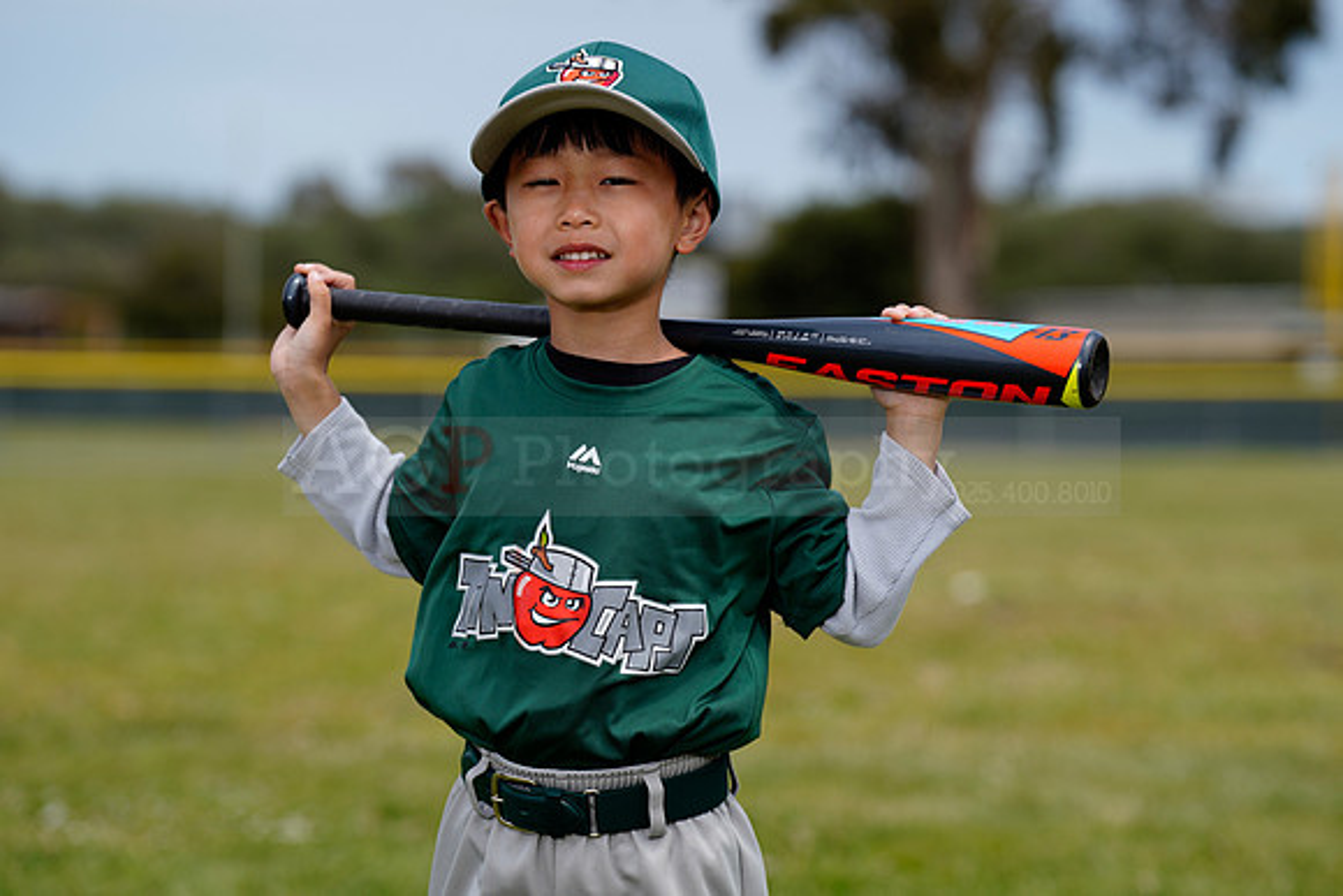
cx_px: 672
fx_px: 4851
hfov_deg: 15.8
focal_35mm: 130
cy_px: 448
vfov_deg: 10.6
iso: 50
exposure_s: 1/320
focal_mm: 130
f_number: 4.5
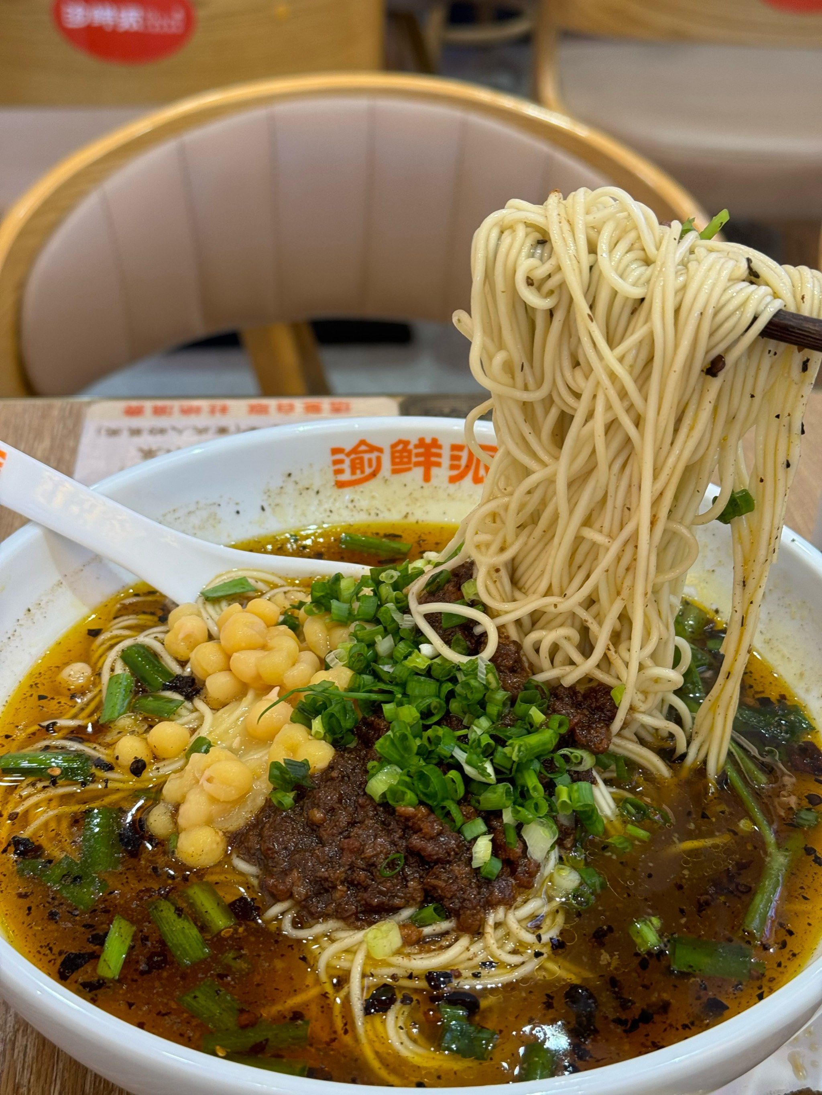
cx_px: 411
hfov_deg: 30.3
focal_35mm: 48
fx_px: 1520
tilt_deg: -35.0
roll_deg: -1.9
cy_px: 548
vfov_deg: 39.7
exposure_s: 1/50
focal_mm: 6.76
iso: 50
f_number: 1.78
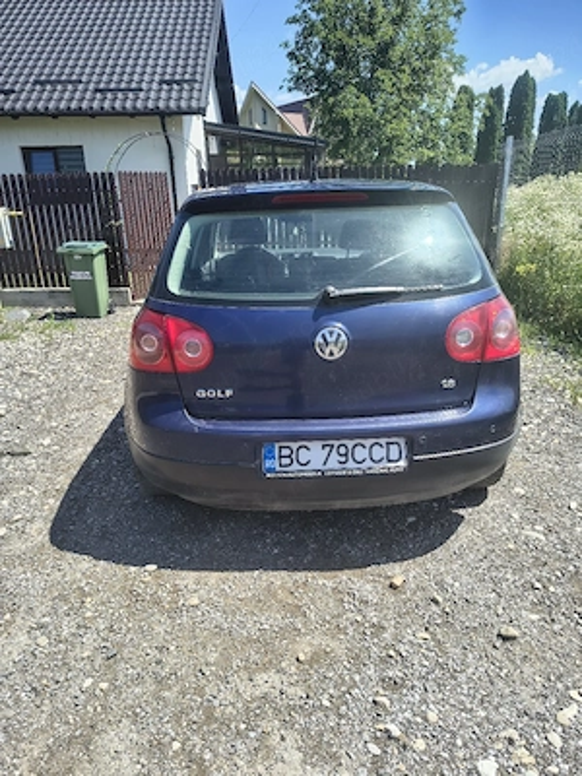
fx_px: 538
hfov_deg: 56.8
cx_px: 291
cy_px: 388
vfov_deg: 71.6
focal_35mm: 24
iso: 101
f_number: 1.8
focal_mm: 5.56
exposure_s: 1/1250
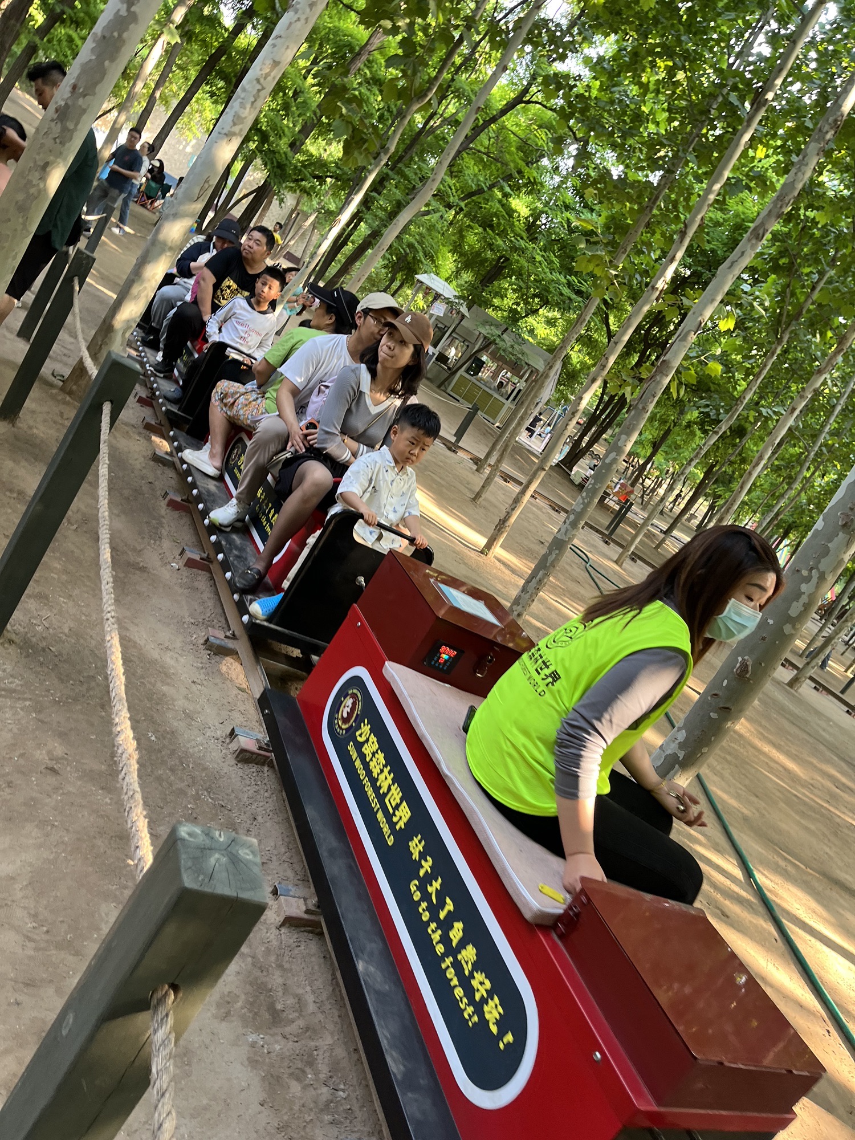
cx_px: 428
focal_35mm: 26
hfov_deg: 53.1
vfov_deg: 67.3
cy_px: 570
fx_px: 856
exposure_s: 1/121
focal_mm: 5.1
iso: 125
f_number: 1.6
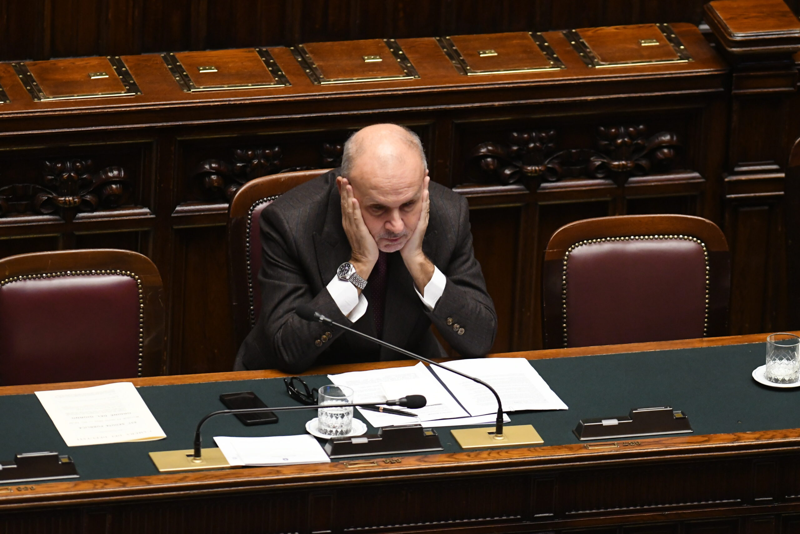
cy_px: 267
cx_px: 400
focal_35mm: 450
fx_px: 10000
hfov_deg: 4.6
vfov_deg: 3.1
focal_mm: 300
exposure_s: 1/200
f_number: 3.5
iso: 4000
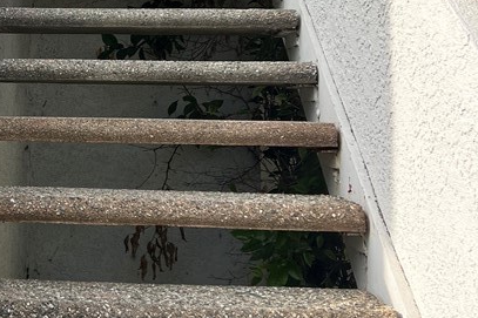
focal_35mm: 68
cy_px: 2
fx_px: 902
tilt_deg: +7.7
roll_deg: -1.6
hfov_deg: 28.5
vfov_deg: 19.4
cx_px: 46
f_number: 1.5
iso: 50
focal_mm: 5.7
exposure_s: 1/1808
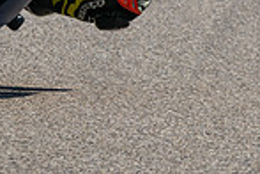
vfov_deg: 0.9
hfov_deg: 1.4
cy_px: -74
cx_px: 140
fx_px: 10551
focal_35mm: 1461
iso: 450
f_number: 11
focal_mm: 370
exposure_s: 1/1250
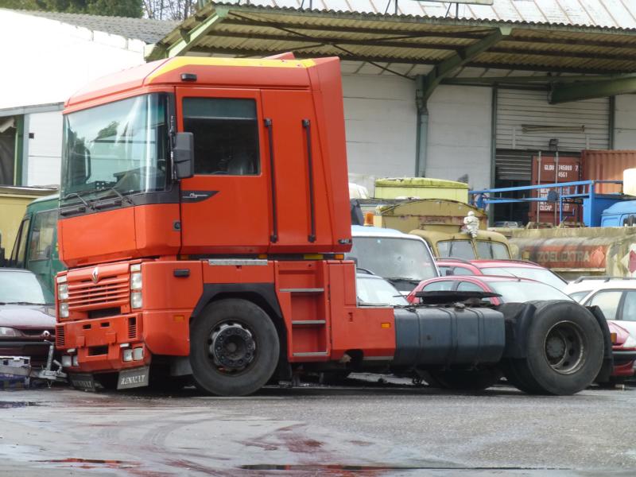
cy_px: 238
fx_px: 2829
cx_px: 318
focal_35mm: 154
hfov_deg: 12.8
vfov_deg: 9.6
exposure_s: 1/80
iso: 200
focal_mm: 27.6
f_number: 5.4
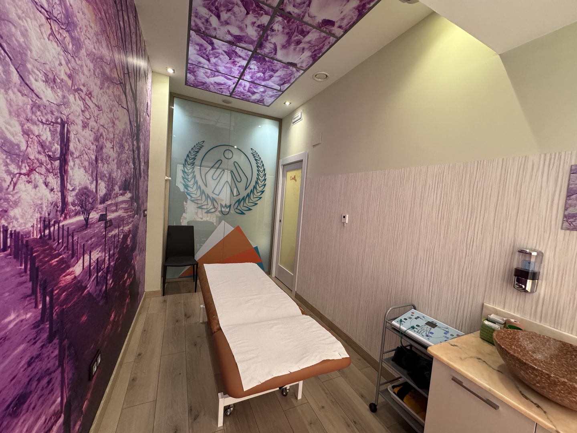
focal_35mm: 14
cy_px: 216
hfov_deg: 102.1
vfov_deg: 85.7
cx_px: 288
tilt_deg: -3.8
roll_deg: -4.0
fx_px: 233
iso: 250
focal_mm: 2.22
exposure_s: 1/100
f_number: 2.2
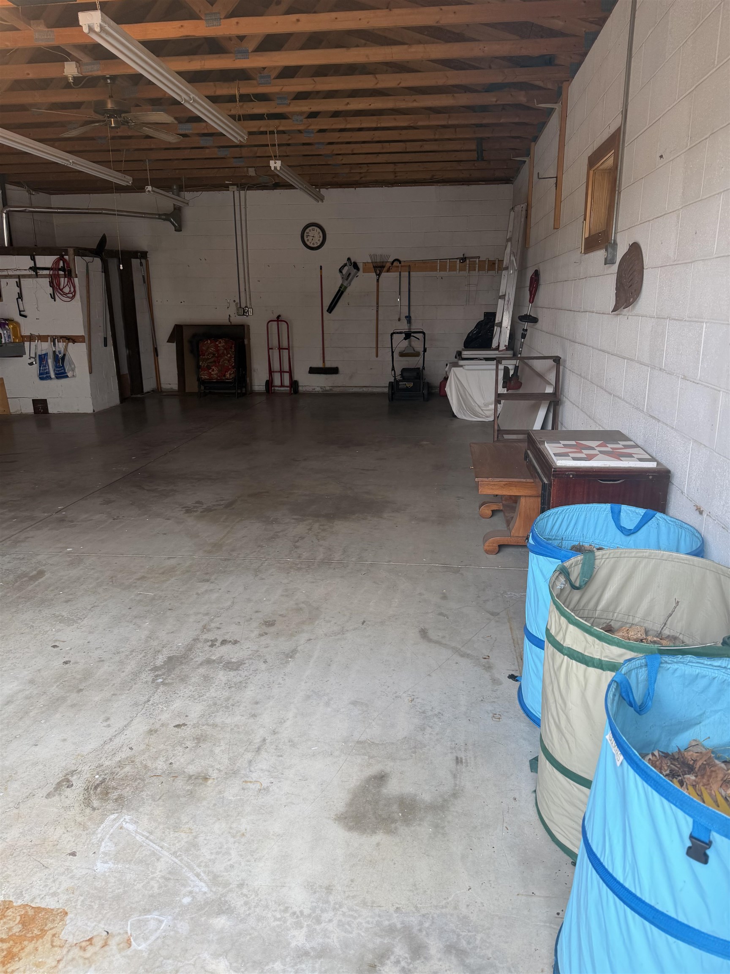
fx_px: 675
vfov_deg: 71.6
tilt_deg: -15.4
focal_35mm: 24
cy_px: 487
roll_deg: -0.8
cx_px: 365
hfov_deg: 56.8
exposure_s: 1/120
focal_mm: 6.76
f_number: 1.78
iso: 80
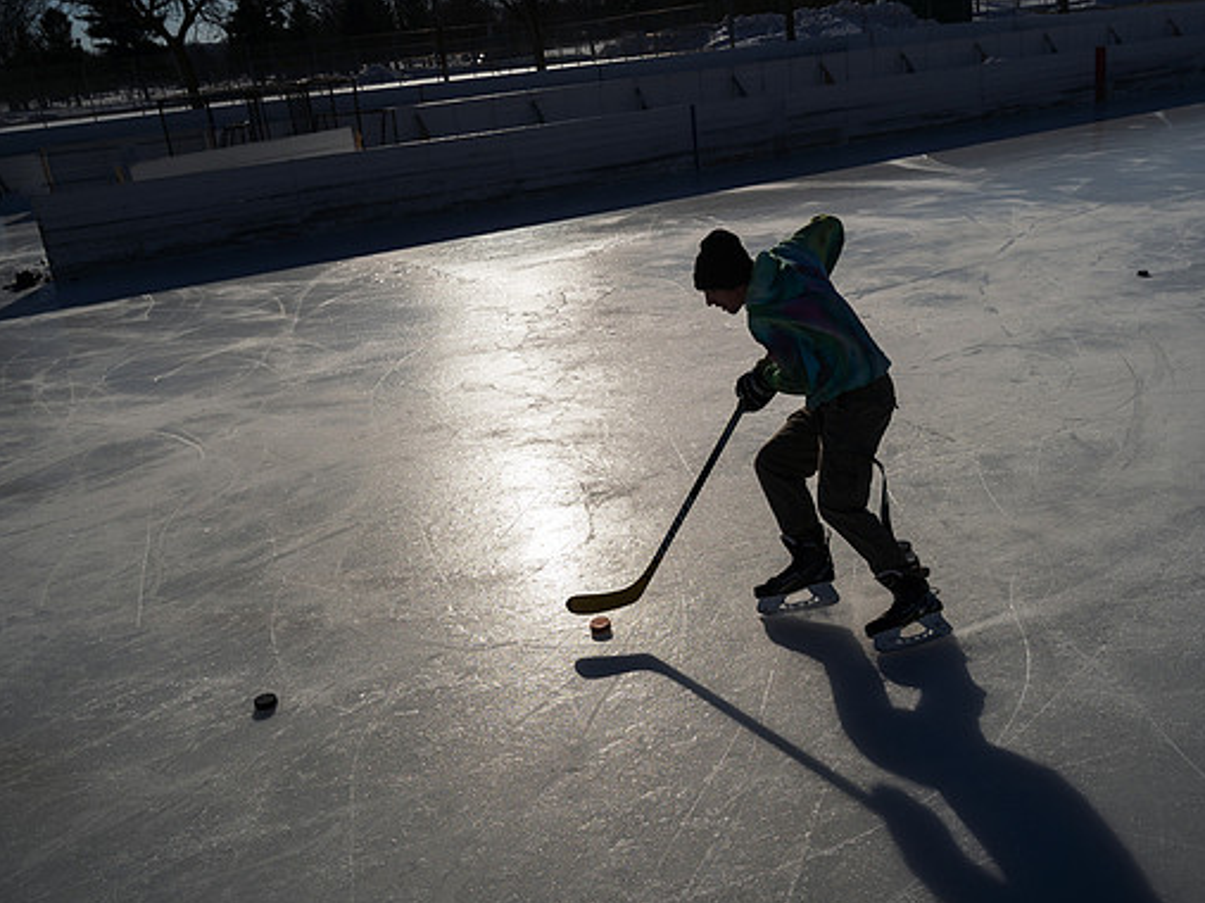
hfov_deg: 53.9
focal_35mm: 34
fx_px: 1183
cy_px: 459
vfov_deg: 41.8
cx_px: 650
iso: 200
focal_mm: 29.8
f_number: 5.6
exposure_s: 1/5000
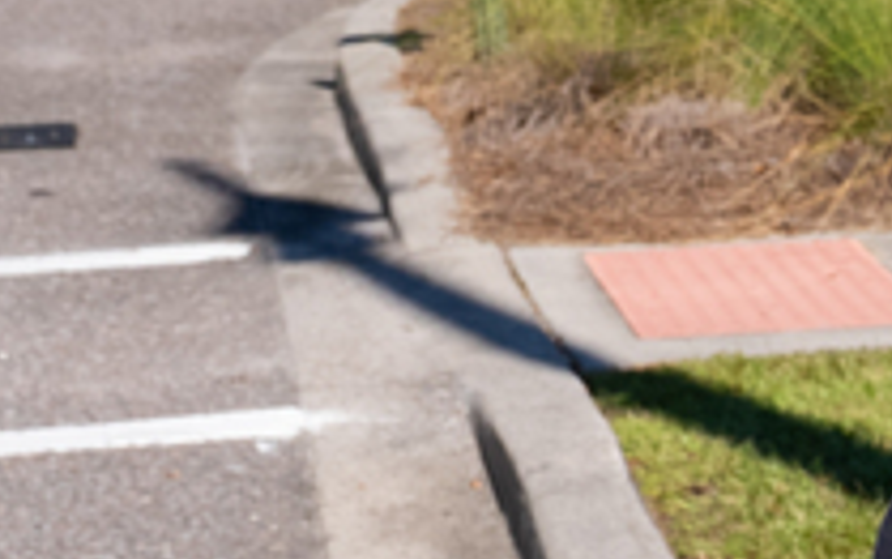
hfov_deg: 10.3
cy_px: 422
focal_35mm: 180
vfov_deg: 7.3
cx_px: 2019
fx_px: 4379
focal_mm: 36
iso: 200
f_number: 9
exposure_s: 1/320
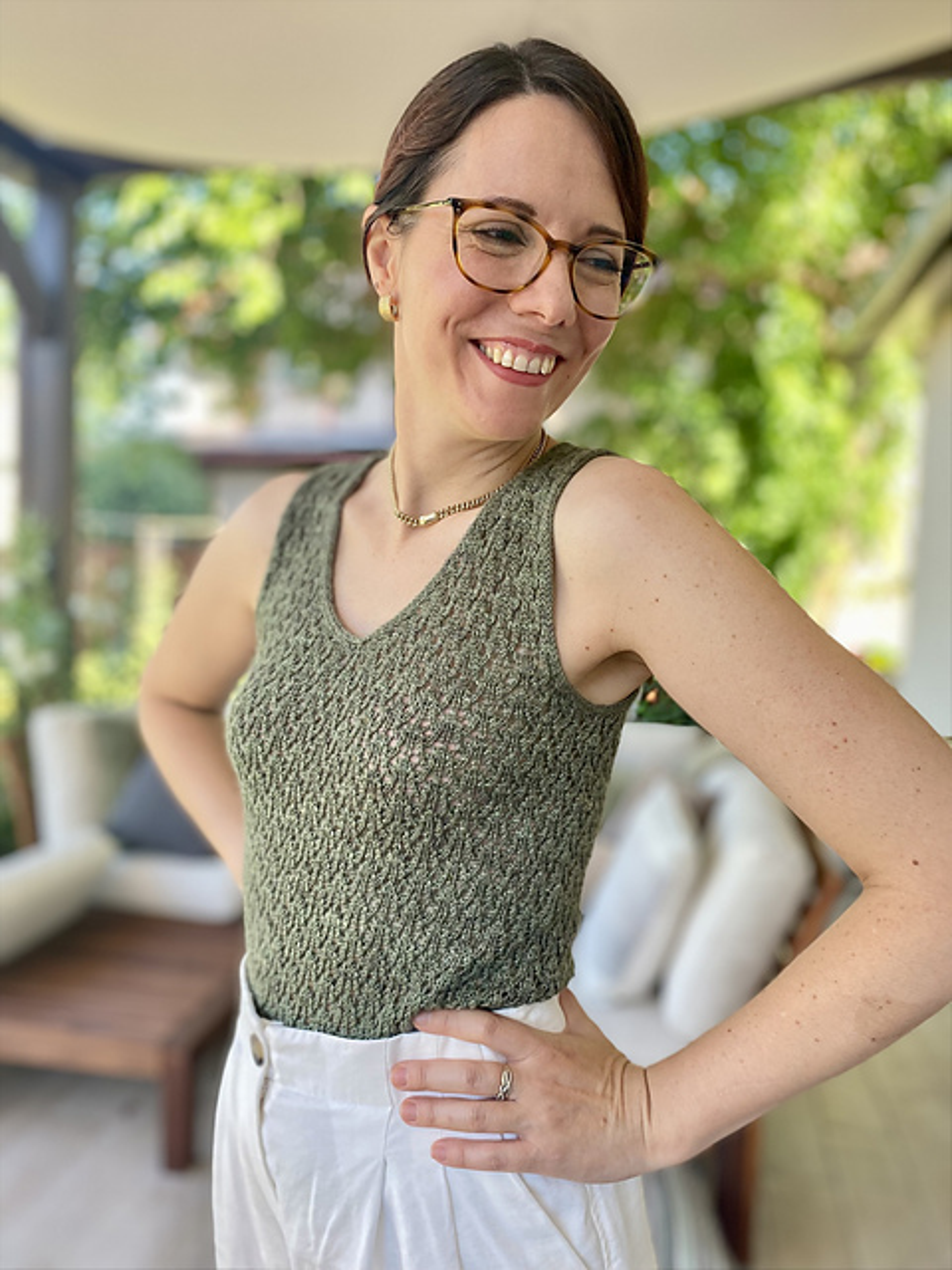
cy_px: 635
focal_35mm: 26
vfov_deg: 67.3
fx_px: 953
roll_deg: -1.7
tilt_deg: -3.4
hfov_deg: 53.1
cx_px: 476
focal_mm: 4.25
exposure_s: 1/121
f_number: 1.8
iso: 40
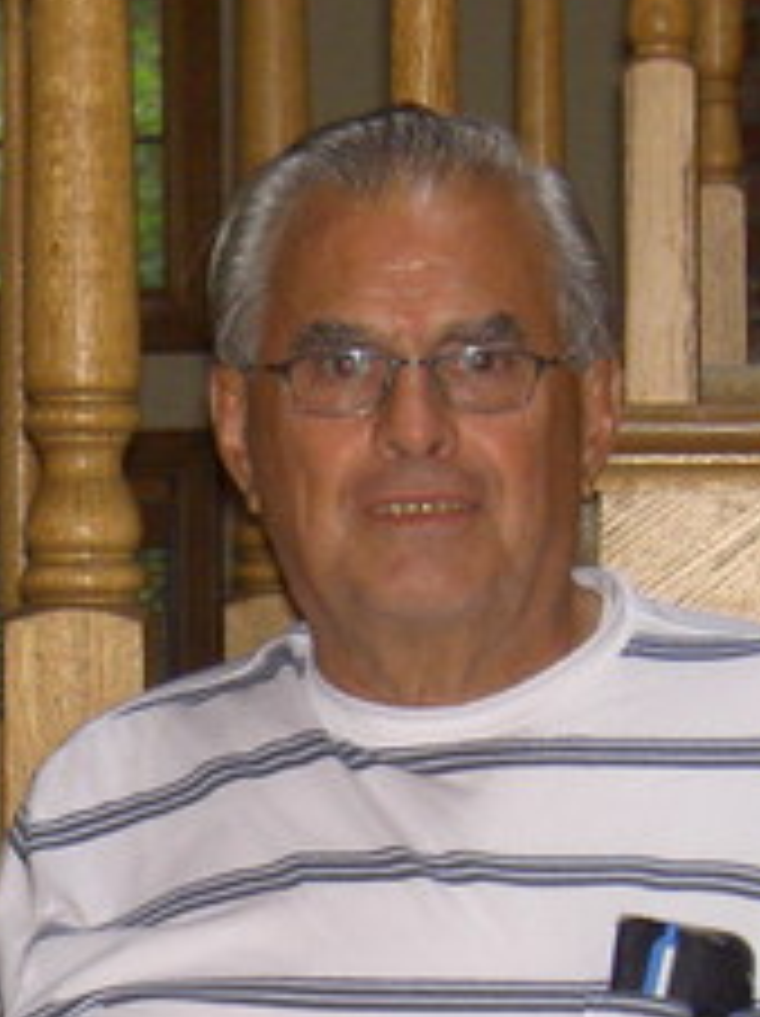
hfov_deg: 7.4
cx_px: -166
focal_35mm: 198
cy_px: 1058
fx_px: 5807
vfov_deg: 9.9
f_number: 3.7
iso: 100
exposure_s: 1/80
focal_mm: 14.2
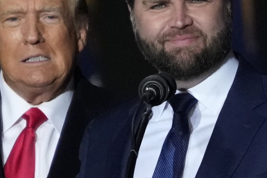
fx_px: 7550
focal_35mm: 1018
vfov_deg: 1.4
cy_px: 58
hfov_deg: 2.0
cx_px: 84
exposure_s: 1/640
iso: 3200
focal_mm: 370
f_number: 5.6
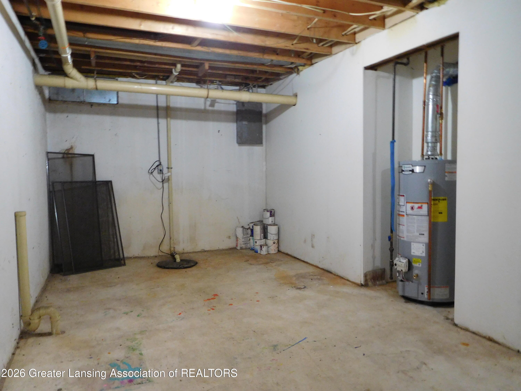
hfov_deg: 69.4
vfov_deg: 54.9
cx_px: 260
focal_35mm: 25
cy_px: 196
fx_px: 376
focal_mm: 4.5
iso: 500
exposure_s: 1/8
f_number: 3.4
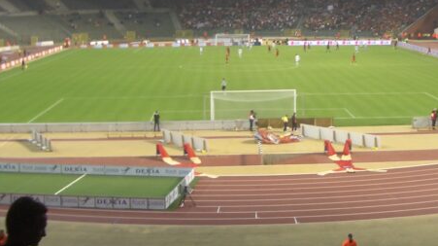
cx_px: 293
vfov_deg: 18.3
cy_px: 46
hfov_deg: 32.1
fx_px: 754
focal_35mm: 65
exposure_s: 1/60
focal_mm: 5.8
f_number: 2.6
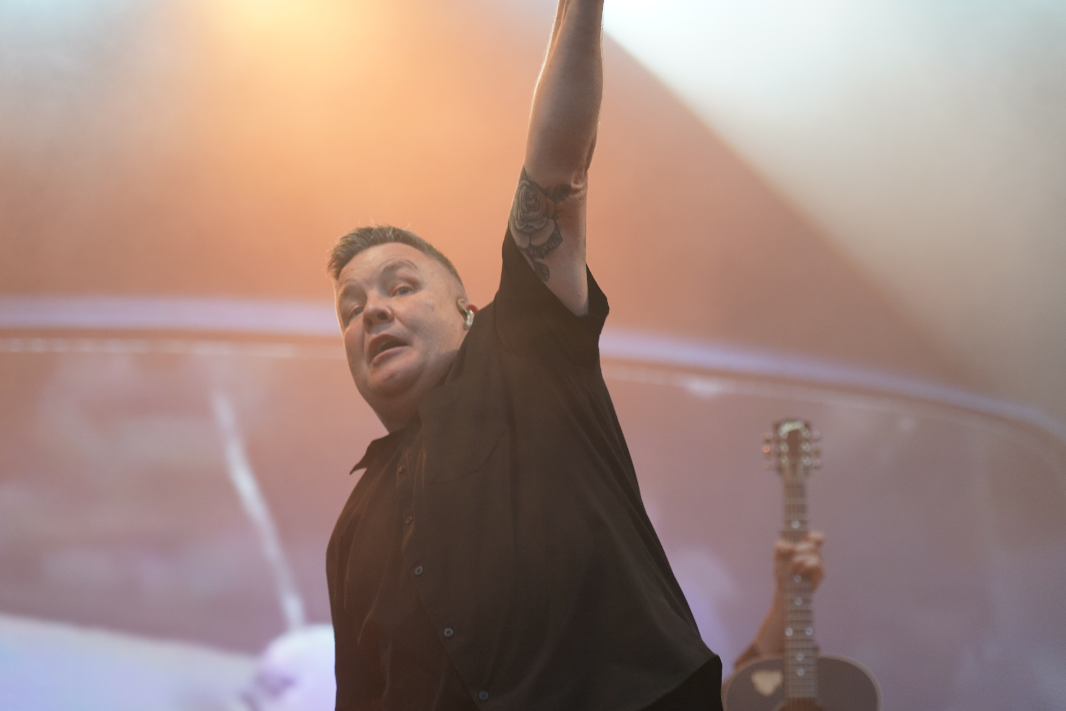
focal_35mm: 105
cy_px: 356
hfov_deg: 19.5
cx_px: 533
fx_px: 3109
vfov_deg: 13.0
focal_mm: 105
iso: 500
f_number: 4
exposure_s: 1/160
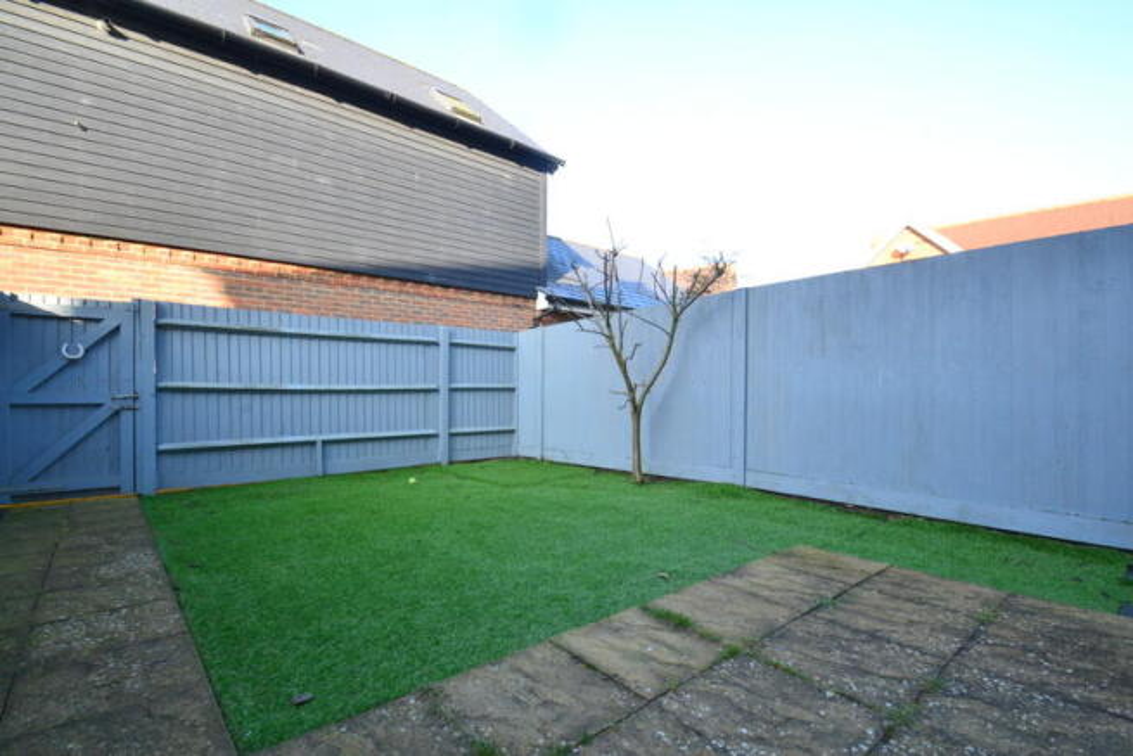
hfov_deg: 100.4
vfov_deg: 77.4
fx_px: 472
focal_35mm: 15
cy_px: 378
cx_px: 566
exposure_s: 1/160
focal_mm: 10
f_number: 9
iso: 400
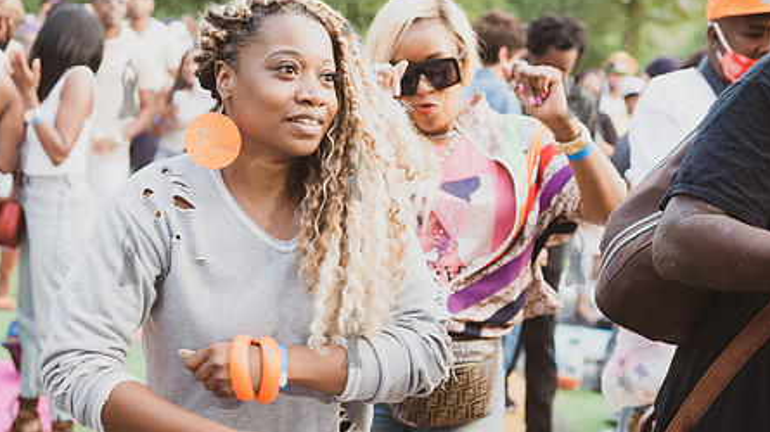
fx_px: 1449
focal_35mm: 71
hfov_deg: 29.7
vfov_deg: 17.0
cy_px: 172
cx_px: 351
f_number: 4
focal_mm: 52
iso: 1000
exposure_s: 1/125
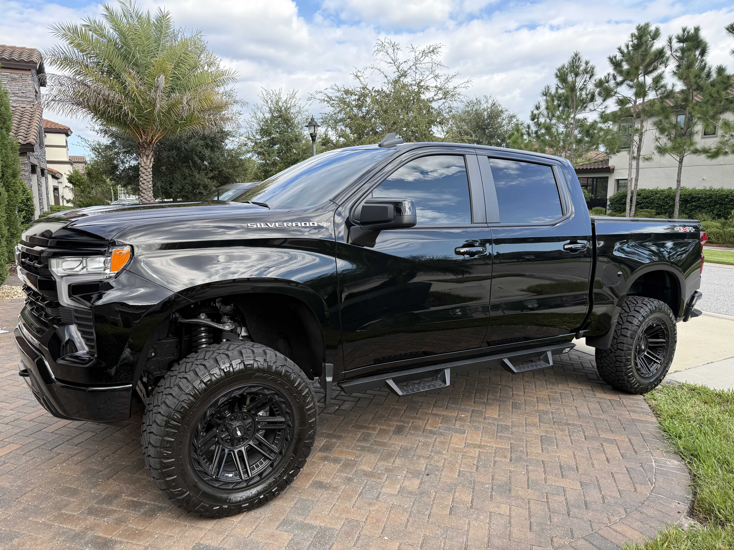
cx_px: 367
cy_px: 275
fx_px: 509
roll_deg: -0.5
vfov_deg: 56.8
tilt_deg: -8.8
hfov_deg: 71.6
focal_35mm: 24
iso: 100
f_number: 1.78
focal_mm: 6.76
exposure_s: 1/1385
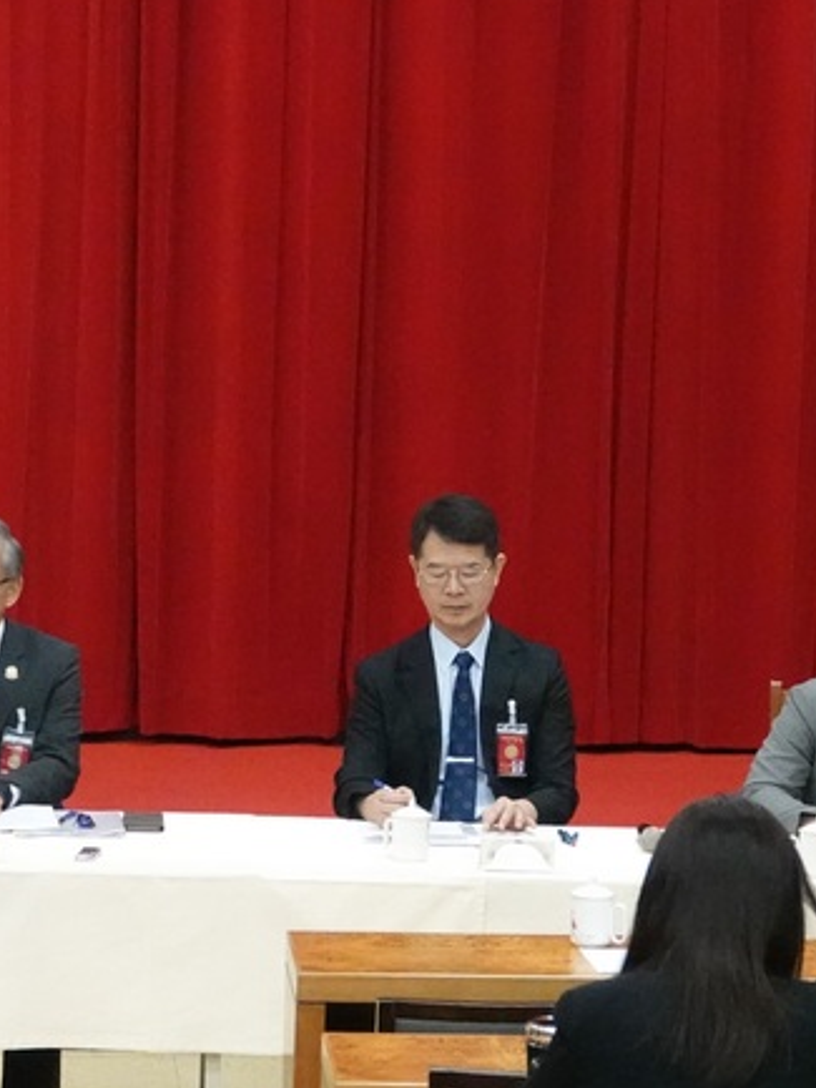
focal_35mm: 202
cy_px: 682
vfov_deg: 9.8
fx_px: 6346
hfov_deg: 7.3
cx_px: -20
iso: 5000
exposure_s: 1/100
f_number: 3.5
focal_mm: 33.51
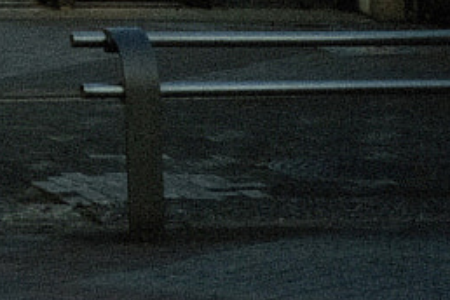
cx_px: -776
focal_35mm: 217
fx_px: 2712
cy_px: -443
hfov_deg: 8.4
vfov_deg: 6.0
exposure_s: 1/1900
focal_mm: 23
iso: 200
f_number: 2.5
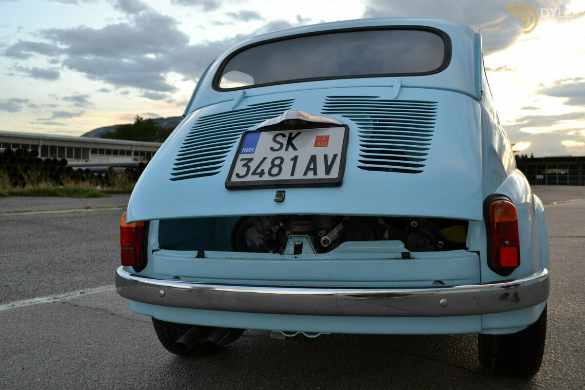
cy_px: 195
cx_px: 292
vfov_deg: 40.0
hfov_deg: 57.2
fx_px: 536
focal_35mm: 33
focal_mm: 22
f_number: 5.6
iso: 250
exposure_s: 1/125
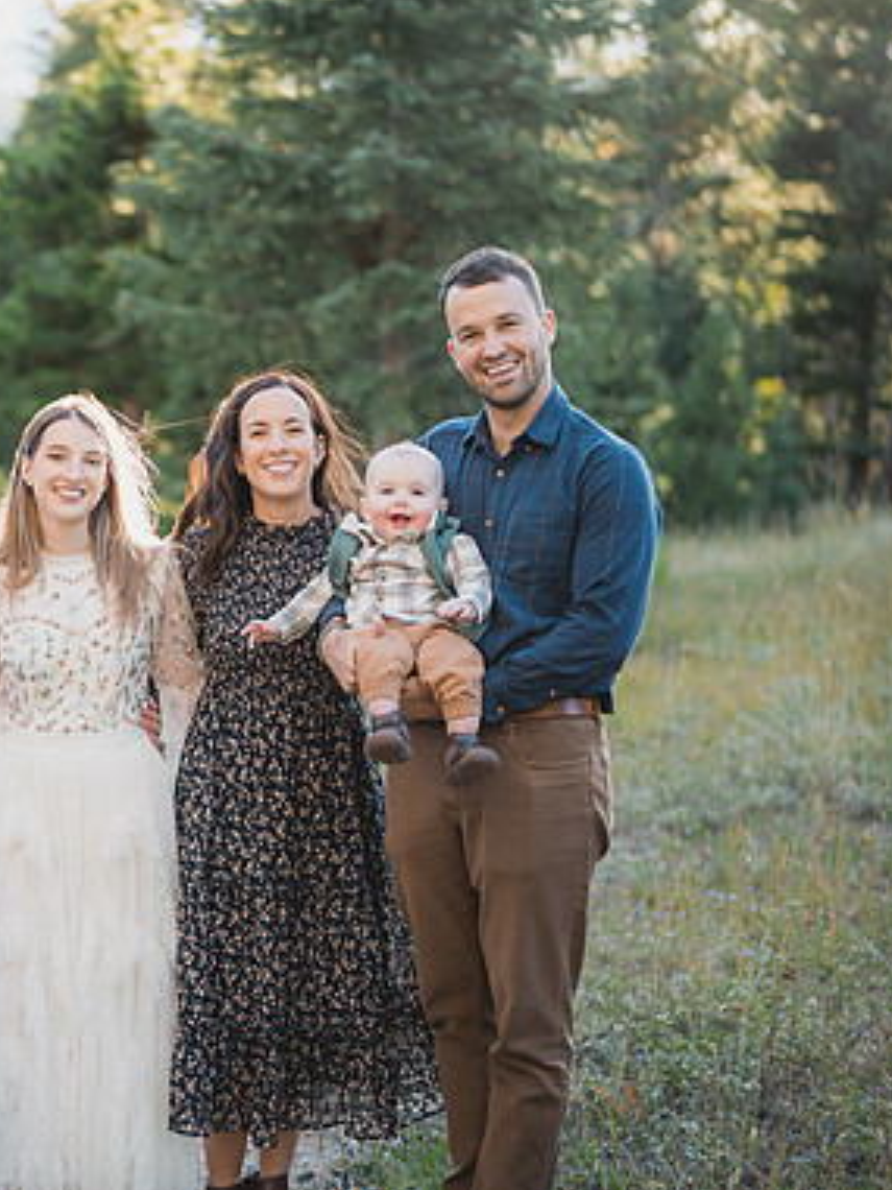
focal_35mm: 74
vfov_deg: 26.3
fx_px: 2542
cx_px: 41
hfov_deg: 19.4
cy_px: 590
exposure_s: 1/400
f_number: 1.4
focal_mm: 50
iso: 200
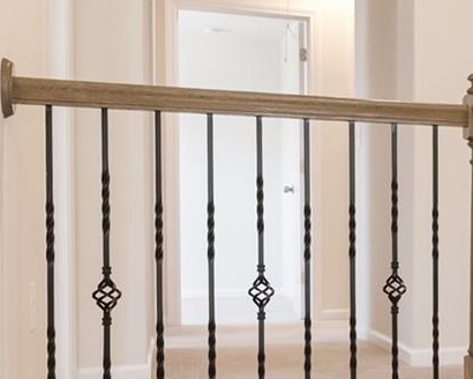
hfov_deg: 19.5
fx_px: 1050
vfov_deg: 20.3
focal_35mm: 75
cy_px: 267
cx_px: 836
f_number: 5.6
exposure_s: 1/15
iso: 3200
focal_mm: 16
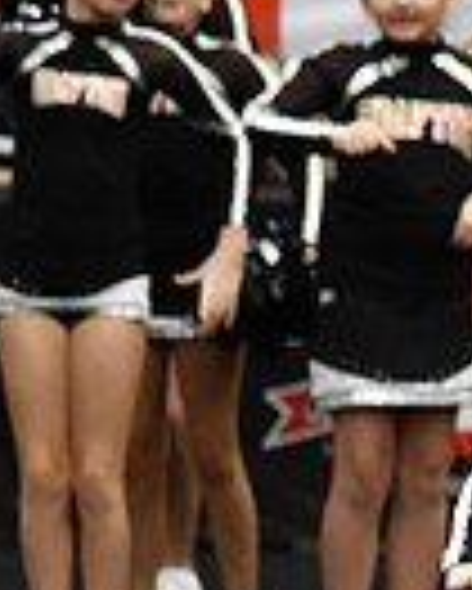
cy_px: 412
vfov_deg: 2.8
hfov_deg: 2.3
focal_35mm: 684
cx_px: -737
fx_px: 11930
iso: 4000
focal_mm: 110
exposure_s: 1/800
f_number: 2.8
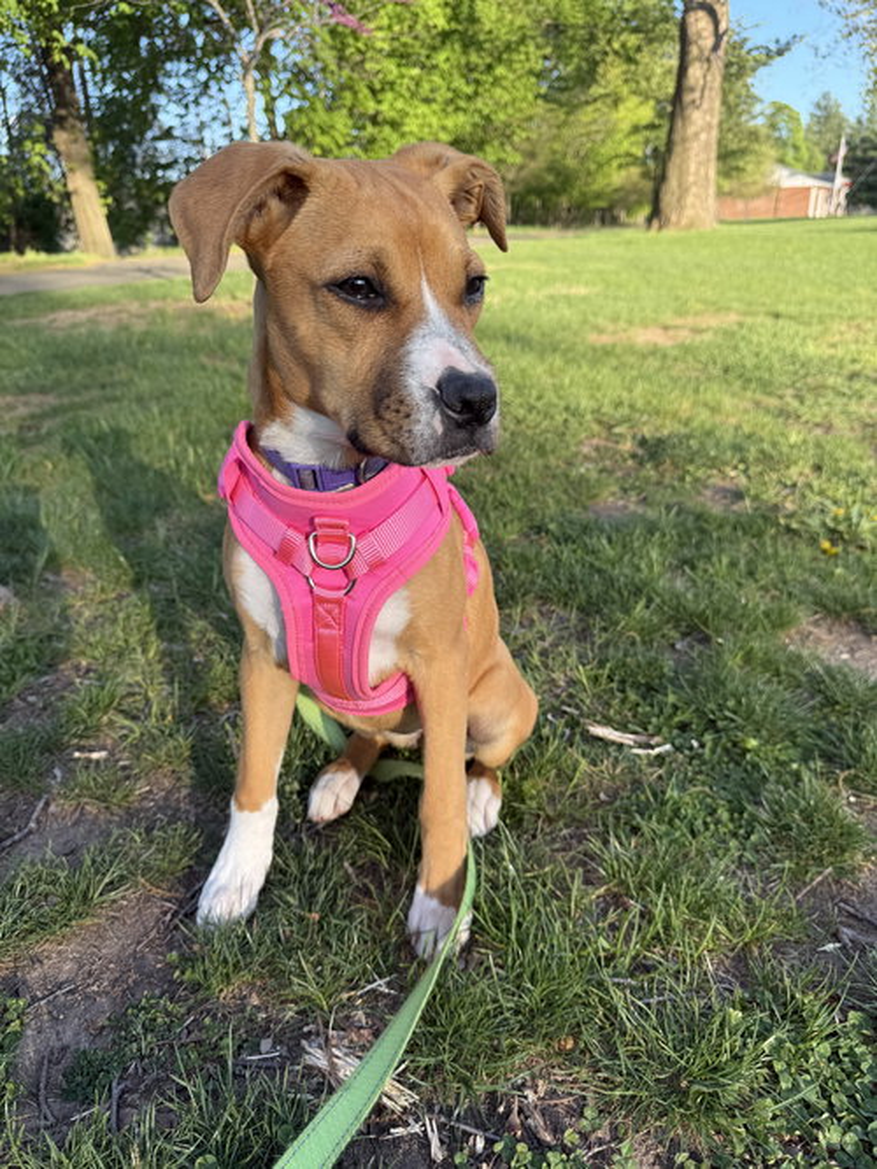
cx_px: 438
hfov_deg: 56.8
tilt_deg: -23.9
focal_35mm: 24
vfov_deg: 71.6
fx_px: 811
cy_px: 584
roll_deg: +0.8
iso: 80
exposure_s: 1/649
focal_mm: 6.76
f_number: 1.78
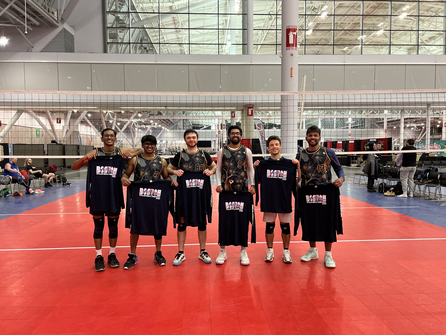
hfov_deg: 67.3
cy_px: 168
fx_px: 335
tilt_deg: -2.7
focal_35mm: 26
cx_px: 223
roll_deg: +0.8
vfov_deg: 53.1
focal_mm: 5.7
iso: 320
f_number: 1.5
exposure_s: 1/60
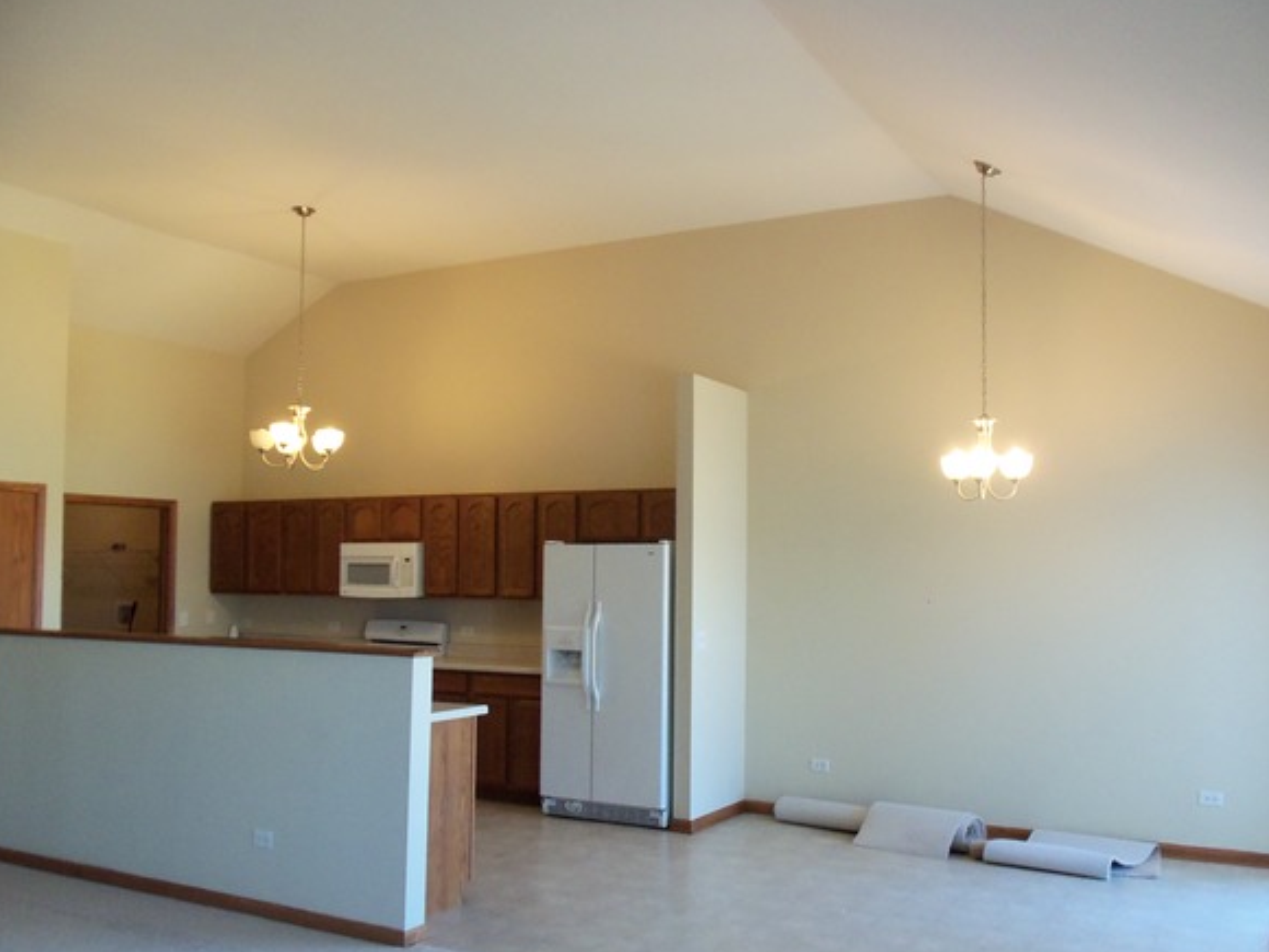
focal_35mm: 32
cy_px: 516
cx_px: 678
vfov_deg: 44.1
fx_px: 1173
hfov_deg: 56.8
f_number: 3.4
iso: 160
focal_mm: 5.2
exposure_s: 1/30
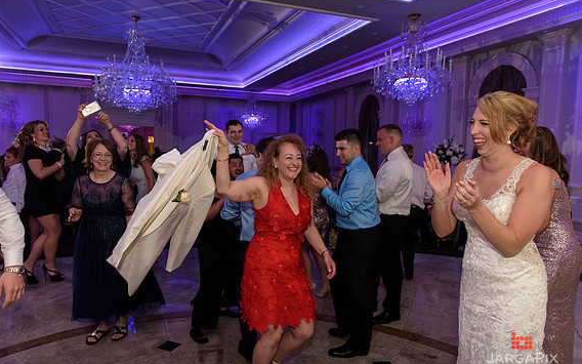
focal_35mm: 25
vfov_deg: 49.3
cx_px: 287
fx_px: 397
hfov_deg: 72.5
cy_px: 187
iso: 1600
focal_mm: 24
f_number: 3.2
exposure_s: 1/125
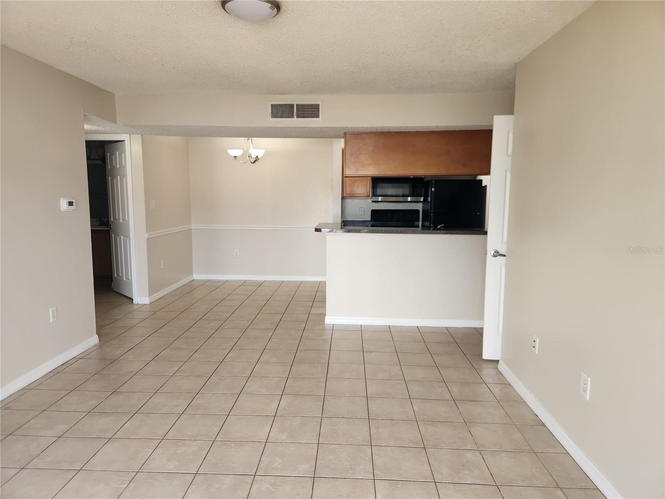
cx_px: 332
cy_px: 250
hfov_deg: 73.9
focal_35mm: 23
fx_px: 442
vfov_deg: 58.9
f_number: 1.8
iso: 125
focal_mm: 5.4
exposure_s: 1/120
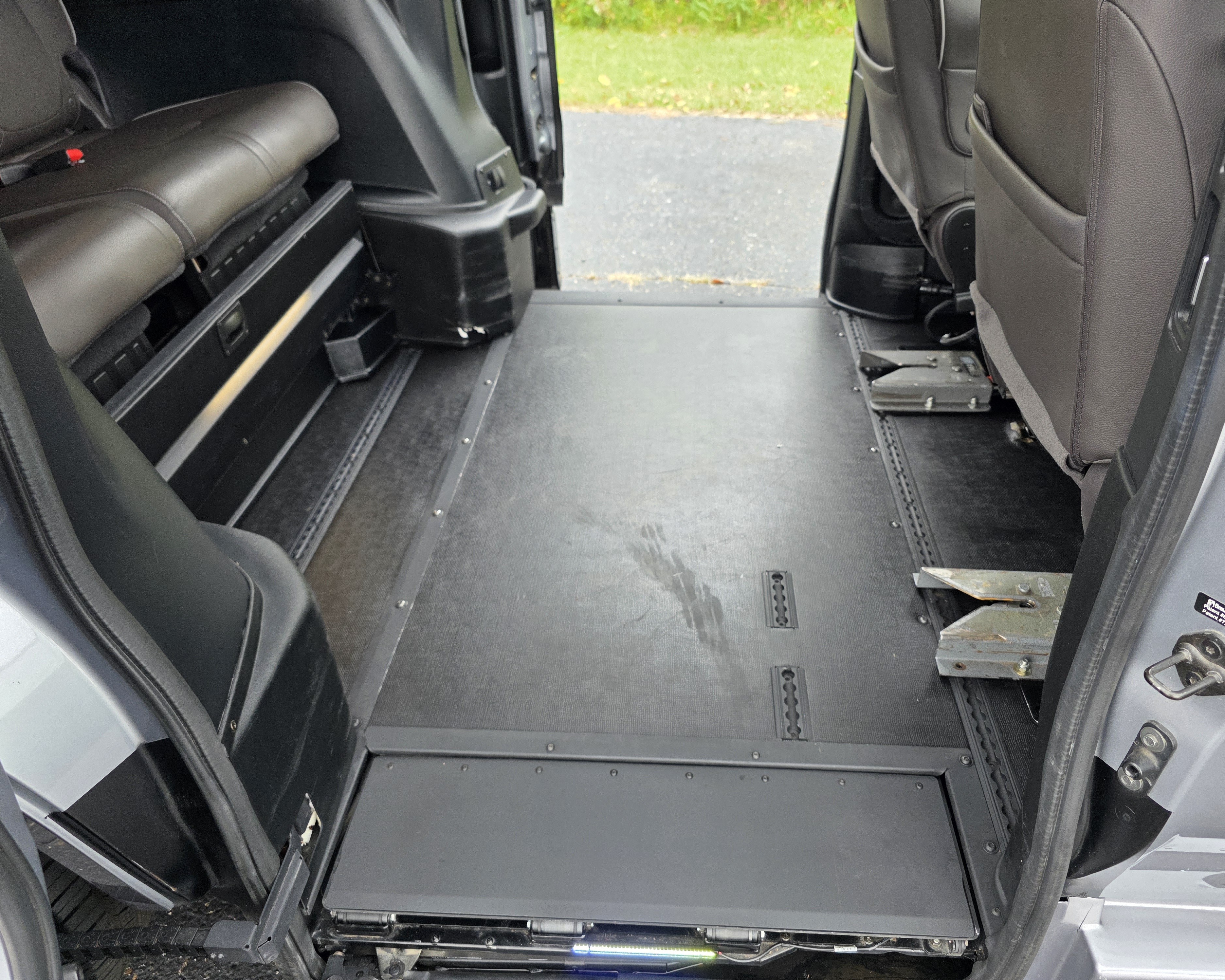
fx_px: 870
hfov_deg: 70.3
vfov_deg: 58.8
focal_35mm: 24
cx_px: 633
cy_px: 490
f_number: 1.7
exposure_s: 1/180
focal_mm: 6.3
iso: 100
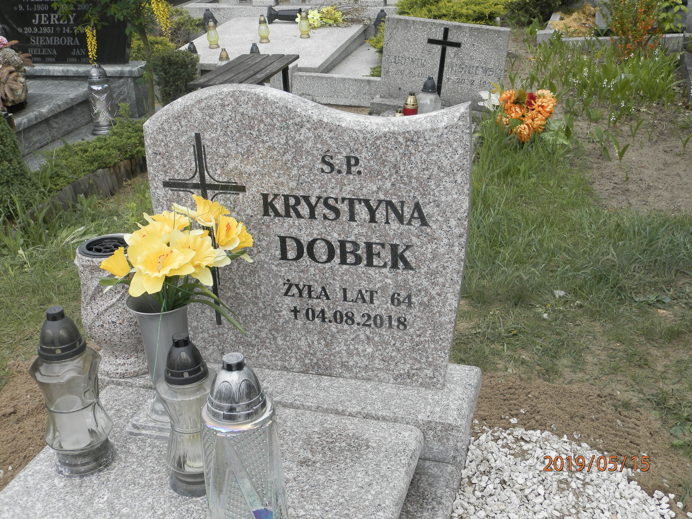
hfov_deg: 46.8
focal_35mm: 40
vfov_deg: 36.0
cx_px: 346
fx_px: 800
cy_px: 260
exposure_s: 1/250
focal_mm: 7.2
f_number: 3.5
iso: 80
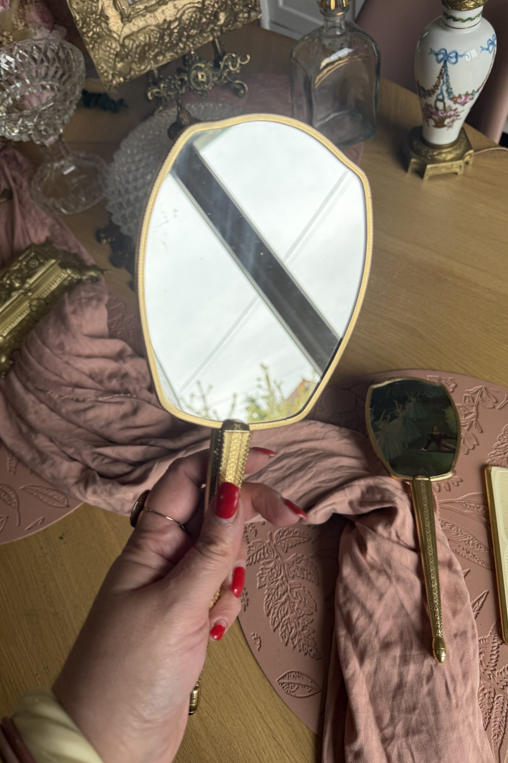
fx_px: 529
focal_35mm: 25
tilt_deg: -58.8
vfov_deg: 71.5
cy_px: 382
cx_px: 249
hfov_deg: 51.3
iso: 80
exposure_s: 1/342
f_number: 1.78
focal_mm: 6.76
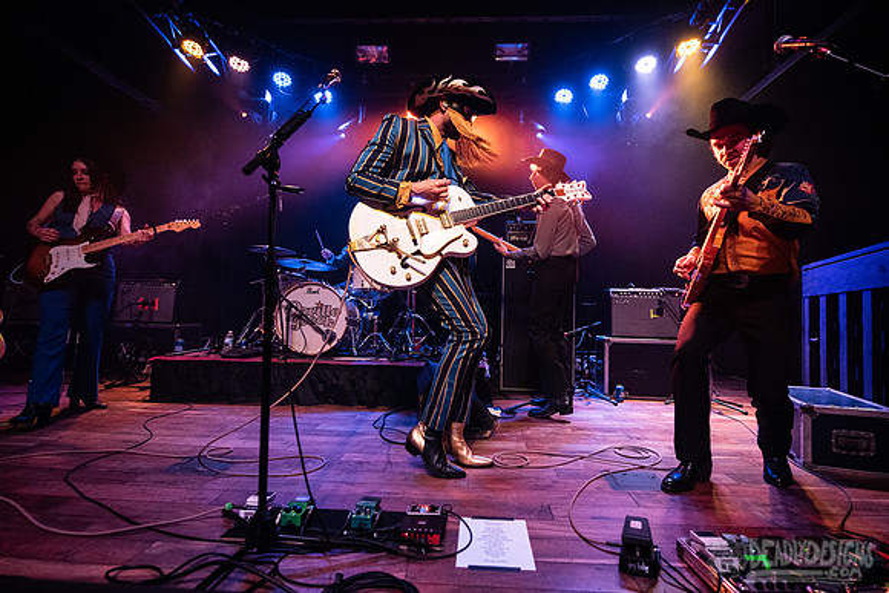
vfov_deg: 68.7
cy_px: 296
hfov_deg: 91.4
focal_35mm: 18
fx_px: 434
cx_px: 459
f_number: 3.2
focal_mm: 17
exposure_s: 1/250
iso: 3200
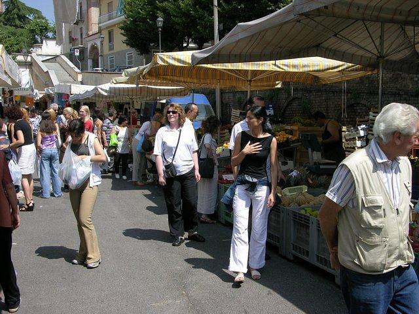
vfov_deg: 31.5
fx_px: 557
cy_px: 157
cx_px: 210
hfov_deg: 41.2
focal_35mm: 46
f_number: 5.9
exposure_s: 1/222
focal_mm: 11.6
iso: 50
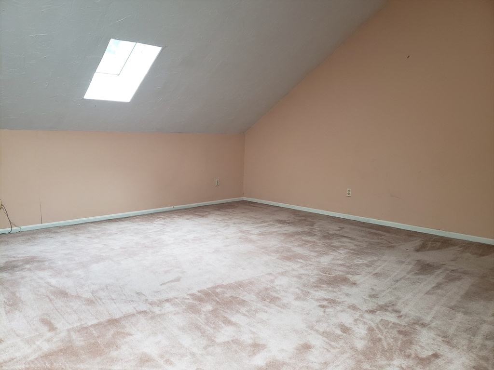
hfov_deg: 67.3
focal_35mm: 26
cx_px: 247
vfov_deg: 53.1
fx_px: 371
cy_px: 185
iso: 160
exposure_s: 1/50
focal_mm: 4.3
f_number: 1.5
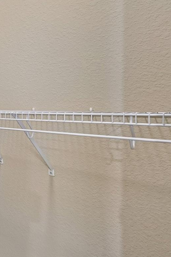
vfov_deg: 63.1
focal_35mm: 29
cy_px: 103
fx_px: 207
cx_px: -59
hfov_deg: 32.1
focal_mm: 14
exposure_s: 1.3
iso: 400
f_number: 10
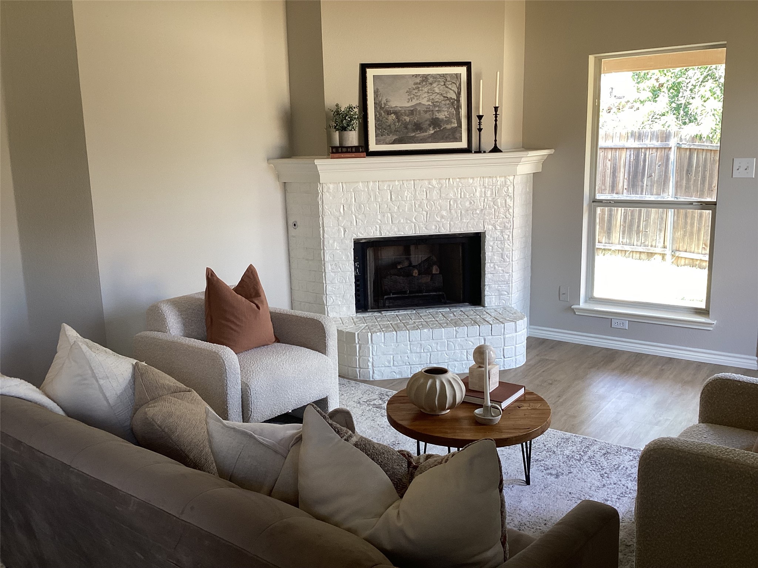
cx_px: 379
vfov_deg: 45.4
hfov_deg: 58.4
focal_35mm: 31
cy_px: 284
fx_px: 679
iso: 50
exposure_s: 1/60
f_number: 2.4
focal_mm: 3.3
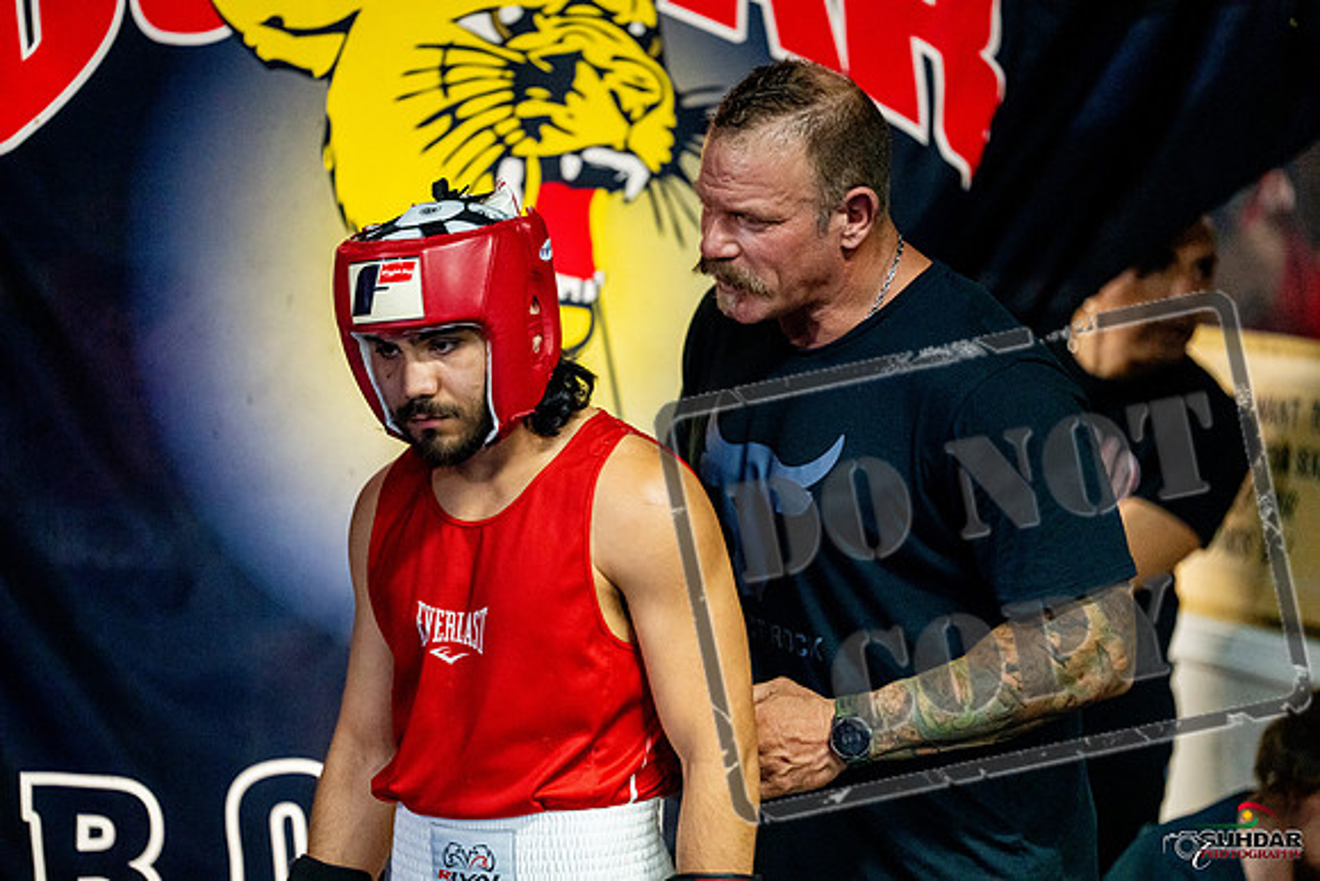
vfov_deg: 9.2
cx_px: 660
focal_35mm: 150
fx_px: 5501
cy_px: 440
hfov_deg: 13.7
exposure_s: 1/1000
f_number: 2
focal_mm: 150
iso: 6400
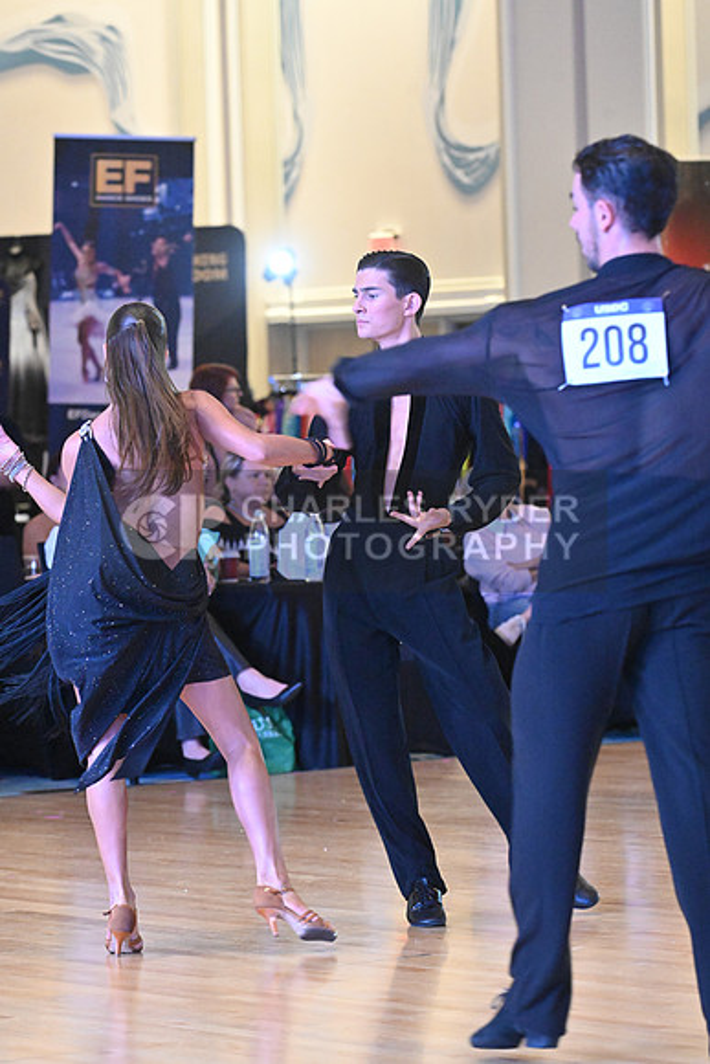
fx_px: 4730
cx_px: 355
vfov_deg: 12.8
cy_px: 532
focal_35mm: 160
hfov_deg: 8.6
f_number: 6.3
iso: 10000
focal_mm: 160
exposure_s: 1/400
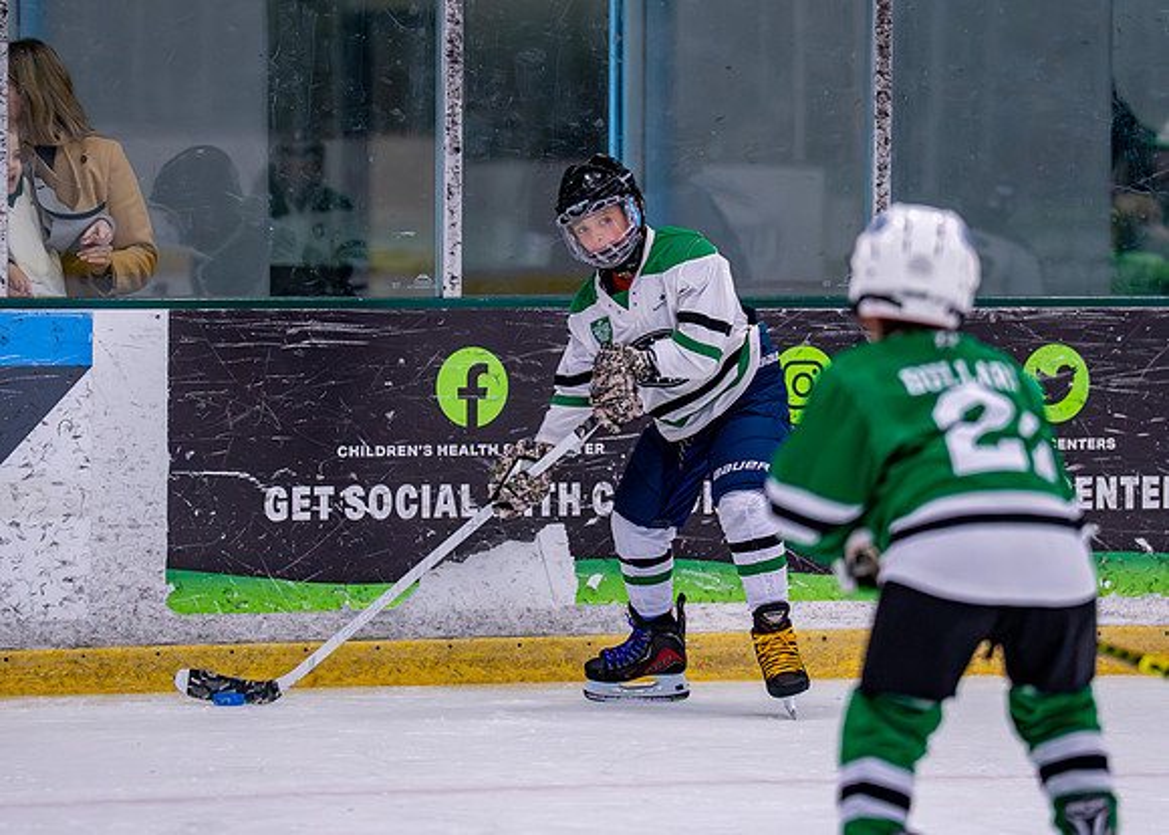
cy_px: 375
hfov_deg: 6.9
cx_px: 606
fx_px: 9668
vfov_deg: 4.9
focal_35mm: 291
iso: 2500
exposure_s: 1/1250
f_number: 2.8
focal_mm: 200
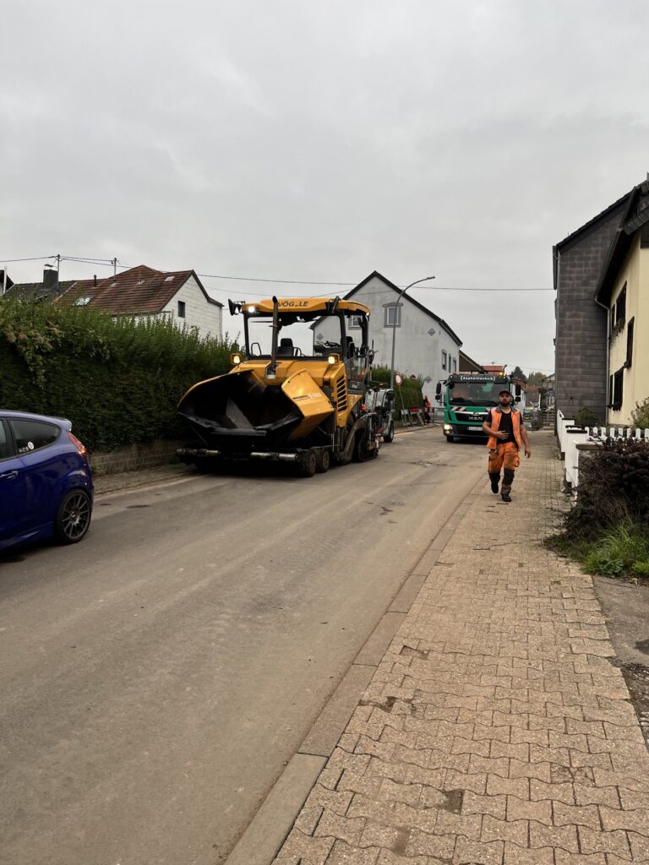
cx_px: 324
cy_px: 432
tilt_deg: -0.3
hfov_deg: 53.1
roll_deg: +0.6
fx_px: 650
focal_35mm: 26
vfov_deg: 67.3
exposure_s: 1/326
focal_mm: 5.1
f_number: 1.6
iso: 50
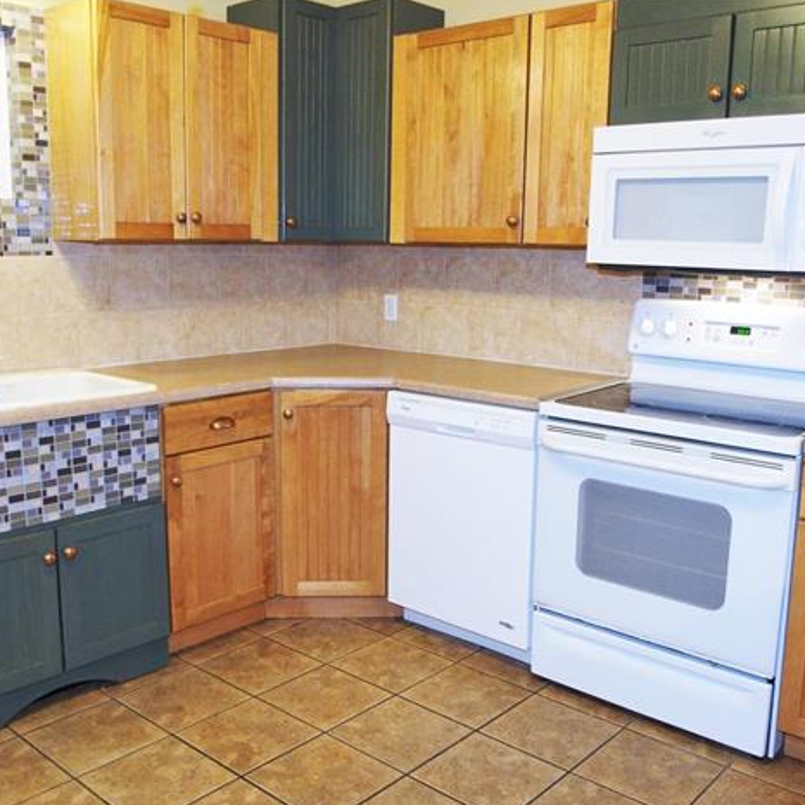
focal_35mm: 34
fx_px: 895
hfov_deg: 48.4
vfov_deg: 48.4
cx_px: 375
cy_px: 409
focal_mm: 6
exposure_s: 1/30
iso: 400
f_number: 2.8
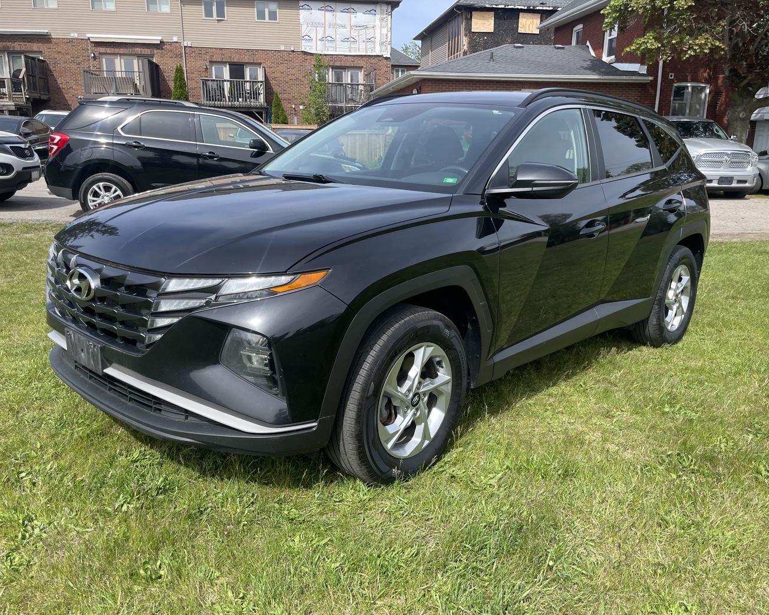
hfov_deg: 62.2
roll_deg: -0.4
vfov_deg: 51.5
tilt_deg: -14.4
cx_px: 391
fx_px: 637
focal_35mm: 28
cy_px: 313
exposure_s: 1/1825
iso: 32
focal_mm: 4.2
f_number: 1.6
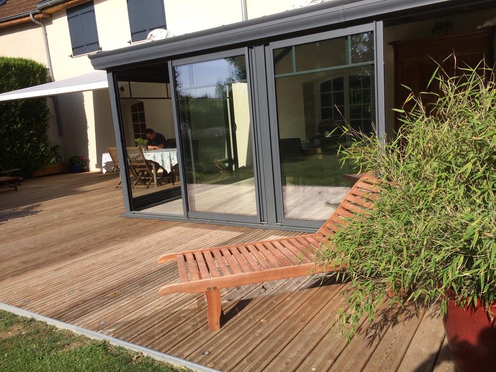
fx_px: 416
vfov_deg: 48.2
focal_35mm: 29
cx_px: 248
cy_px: 186
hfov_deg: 61.7
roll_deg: +3.7
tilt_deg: -9.9
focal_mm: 4.15
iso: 32
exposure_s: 1/1786
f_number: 2.2
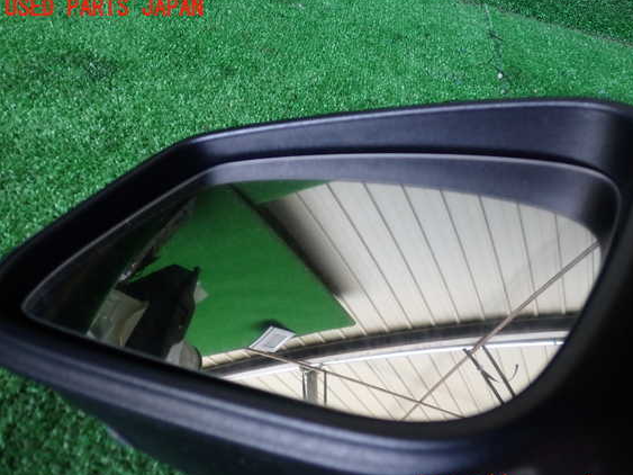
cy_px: 248
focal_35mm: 32
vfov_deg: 44.1
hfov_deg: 56.8
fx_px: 585
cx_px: 336
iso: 200
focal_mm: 5.4
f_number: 2.3
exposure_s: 1/125
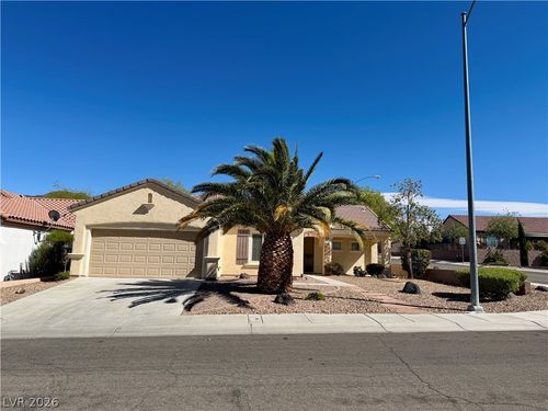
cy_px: 206
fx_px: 380
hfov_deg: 71.6
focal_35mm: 24
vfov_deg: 56.8
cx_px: 274
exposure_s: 1/6711
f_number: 1.78
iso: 80
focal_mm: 6.76
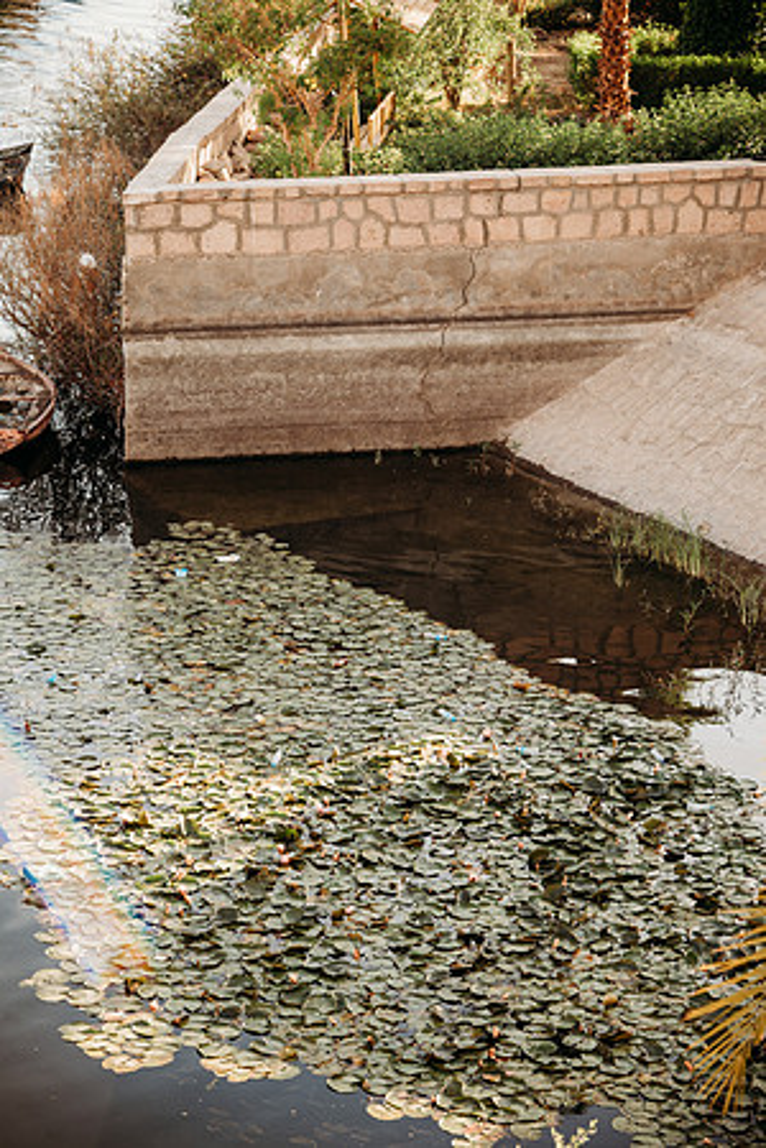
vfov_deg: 23.9
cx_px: 383
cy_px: 574
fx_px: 2713
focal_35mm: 85
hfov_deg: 16.1
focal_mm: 85
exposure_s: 1/100
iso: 100
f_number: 4
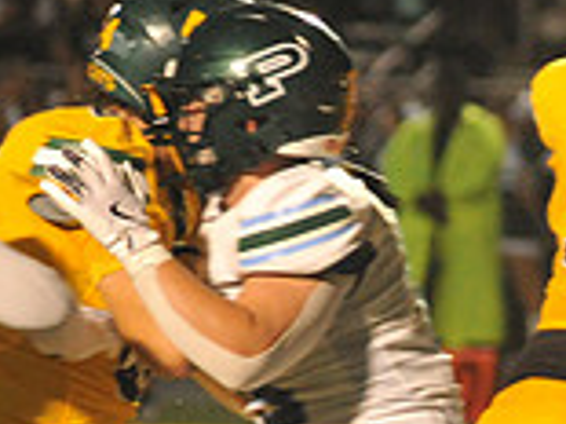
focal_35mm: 721
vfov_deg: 2.1
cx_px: 968
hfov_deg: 2.7
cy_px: 567
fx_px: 11780
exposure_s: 1/250
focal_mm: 200
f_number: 5
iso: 6400
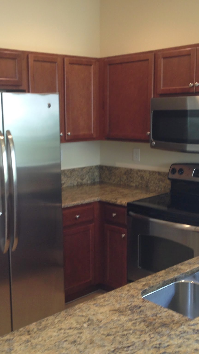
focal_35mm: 48
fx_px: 450
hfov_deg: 24.9
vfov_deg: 42.9
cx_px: 77
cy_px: 177
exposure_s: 1/20
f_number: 2.4
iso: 64
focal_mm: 4.12
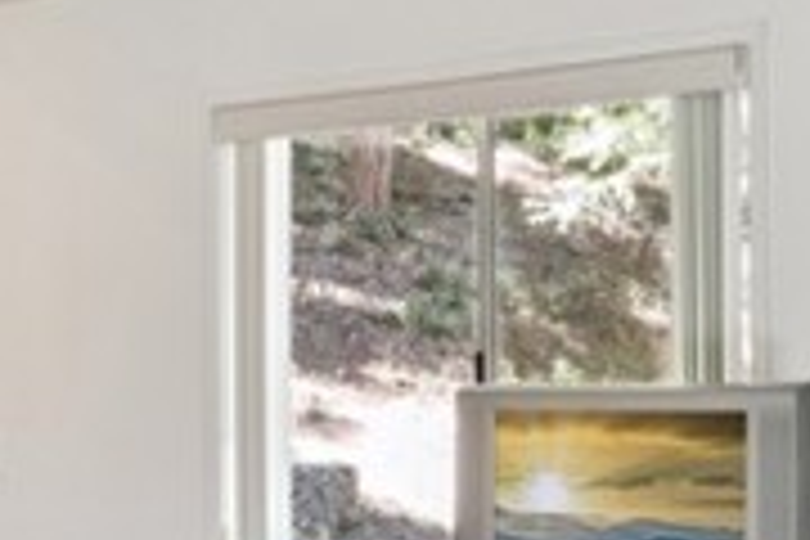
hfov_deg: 21.8
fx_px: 2099
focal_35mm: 93
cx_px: 279
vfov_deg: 14.6
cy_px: 338
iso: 100
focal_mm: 16.4
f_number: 13
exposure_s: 1.3
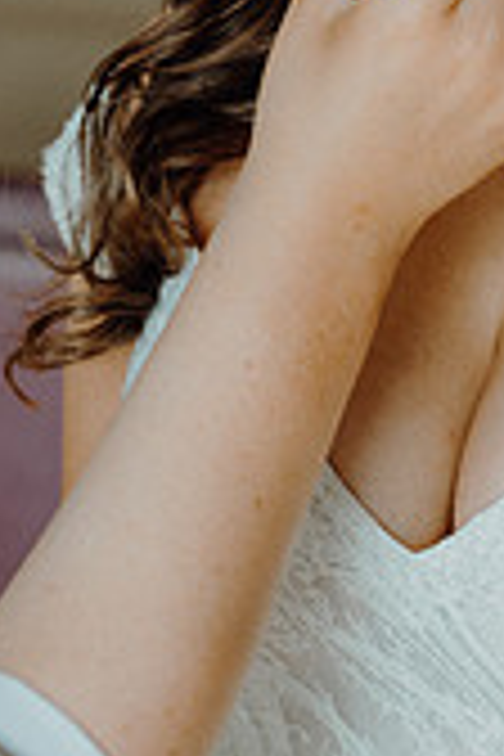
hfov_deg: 10.2
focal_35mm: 134
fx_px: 2814
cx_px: 405
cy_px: -63
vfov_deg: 14.9
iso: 1250
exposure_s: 1/200
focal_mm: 50
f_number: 3.5
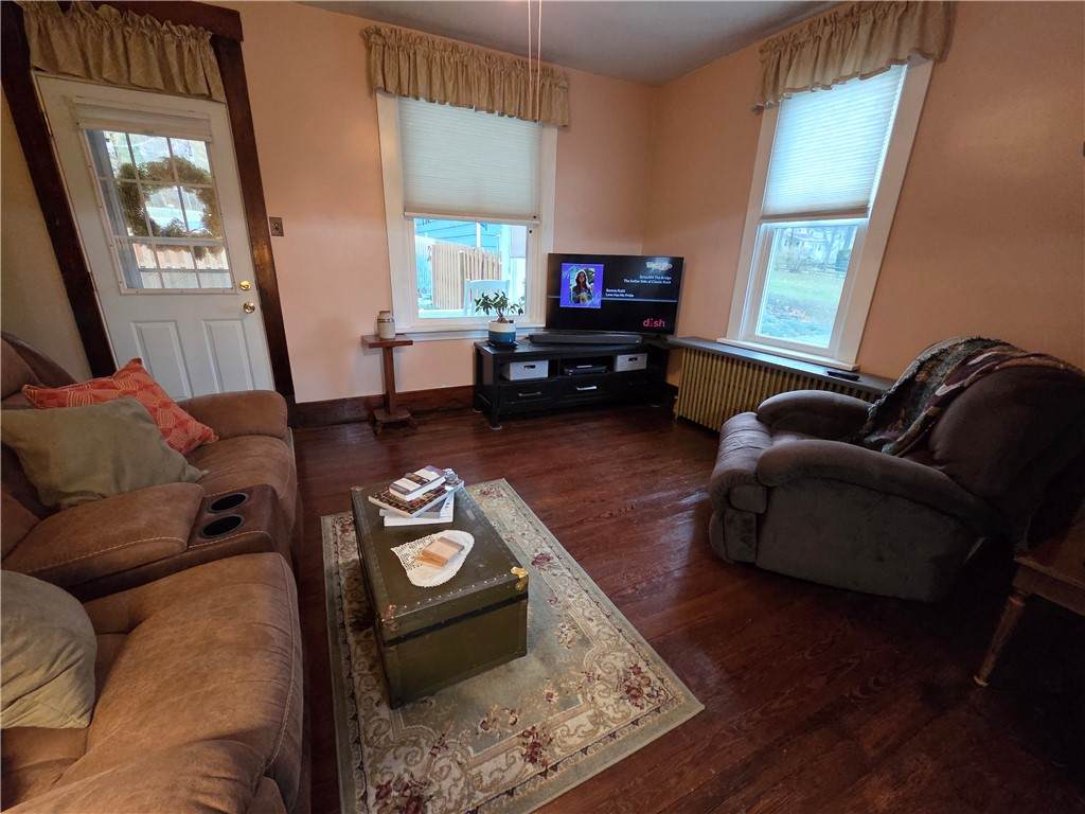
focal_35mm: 13
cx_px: 542
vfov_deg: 89.9
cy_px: 407
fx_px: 407
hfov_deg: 106.2
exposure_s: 1/60
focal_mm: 2.2
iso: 1250
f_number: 2.2
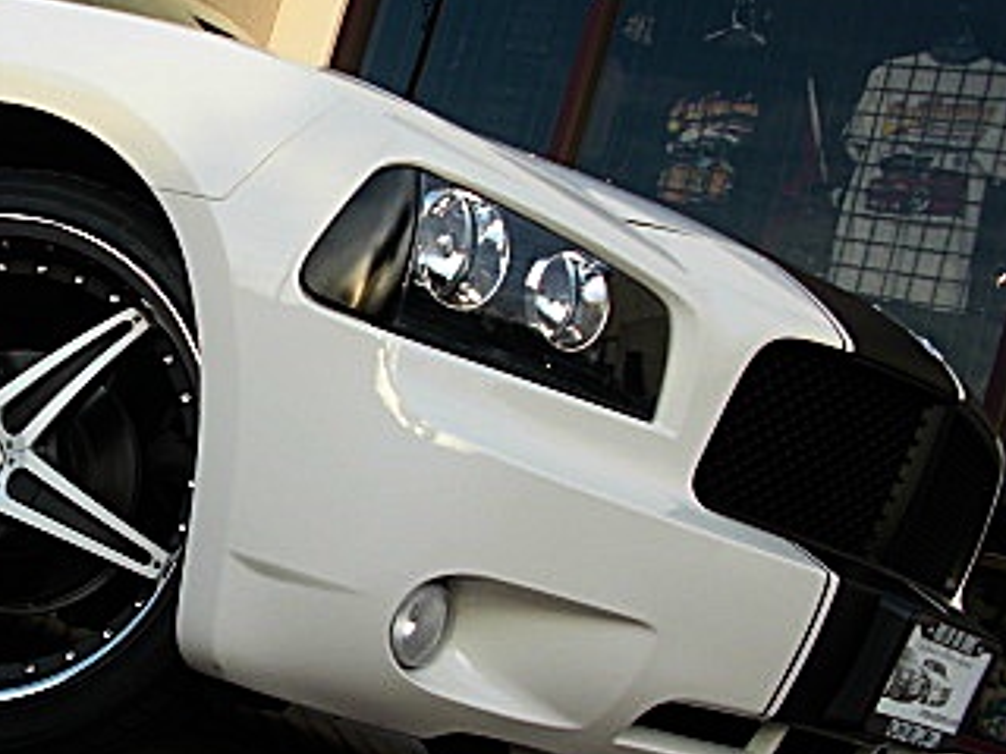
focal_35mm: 72
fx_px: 2092
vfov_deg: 20.4
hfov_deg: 26.1
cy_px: 368
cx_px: 79
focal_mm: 6.3
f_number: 2.8
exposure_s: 1/160
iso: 50
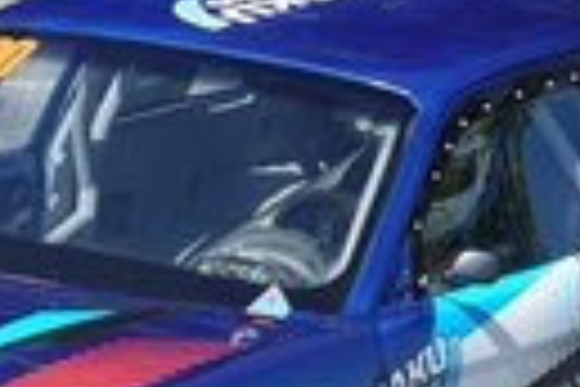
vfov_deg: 1.2
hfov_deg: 1.8
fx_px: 18542
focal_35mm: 1151
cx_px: 252
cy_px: 364
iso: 160
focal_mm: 120.91
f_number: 4
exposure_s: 1/800
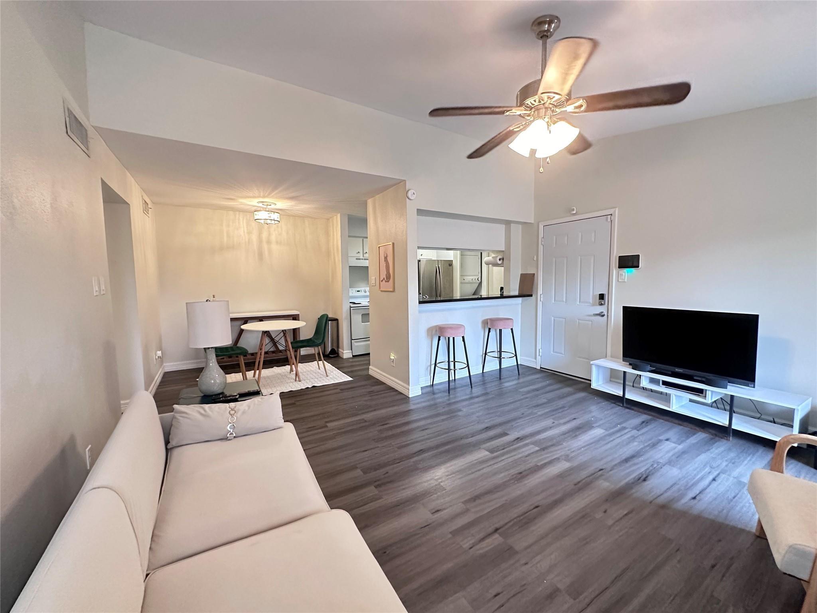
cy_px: 306
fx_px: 330
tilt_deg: -2.9
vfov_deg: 85.7
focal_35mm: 14
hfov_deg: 102.1
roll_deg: +0.1
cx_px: 408
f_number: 2.2
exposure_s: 1/60
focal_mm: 2.22
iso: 500
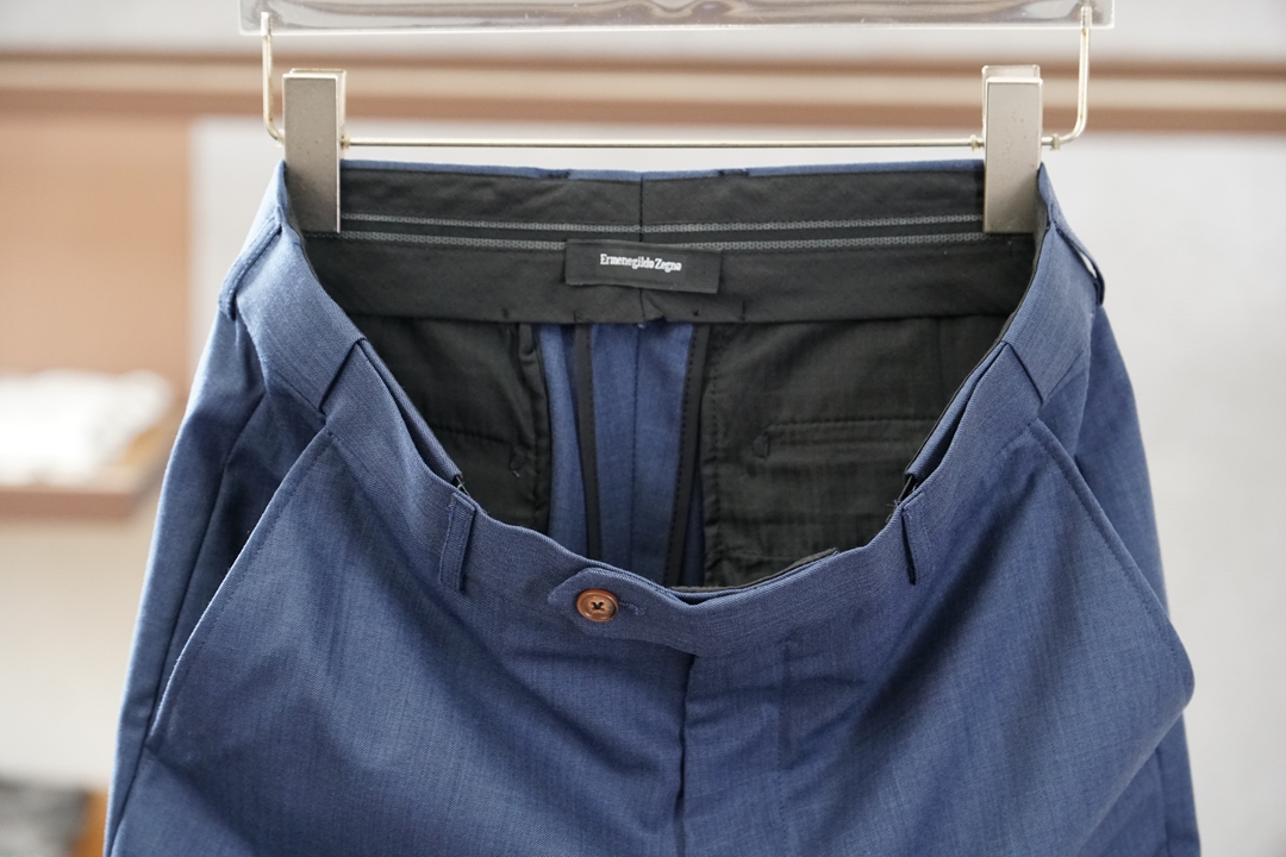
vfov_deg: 13.0
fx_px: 3751
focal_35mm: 105
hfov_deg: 19.5
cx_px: 643
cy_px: 428
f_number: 4
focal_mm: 70
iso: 1600
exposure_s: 1/100
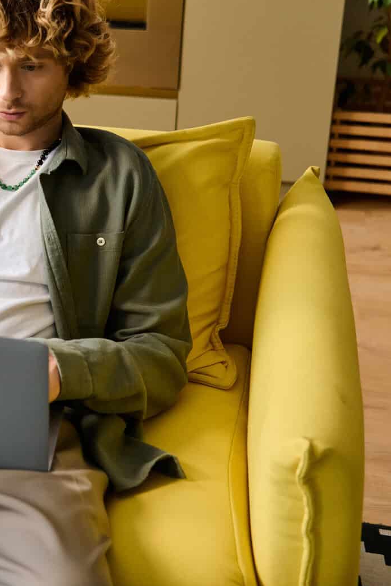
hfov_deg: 16.8
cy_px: 200
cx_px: -96
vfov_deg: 26.2
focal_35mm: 77
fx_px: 1254
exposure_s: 1/200
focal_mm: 38
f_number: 3.2
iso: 500
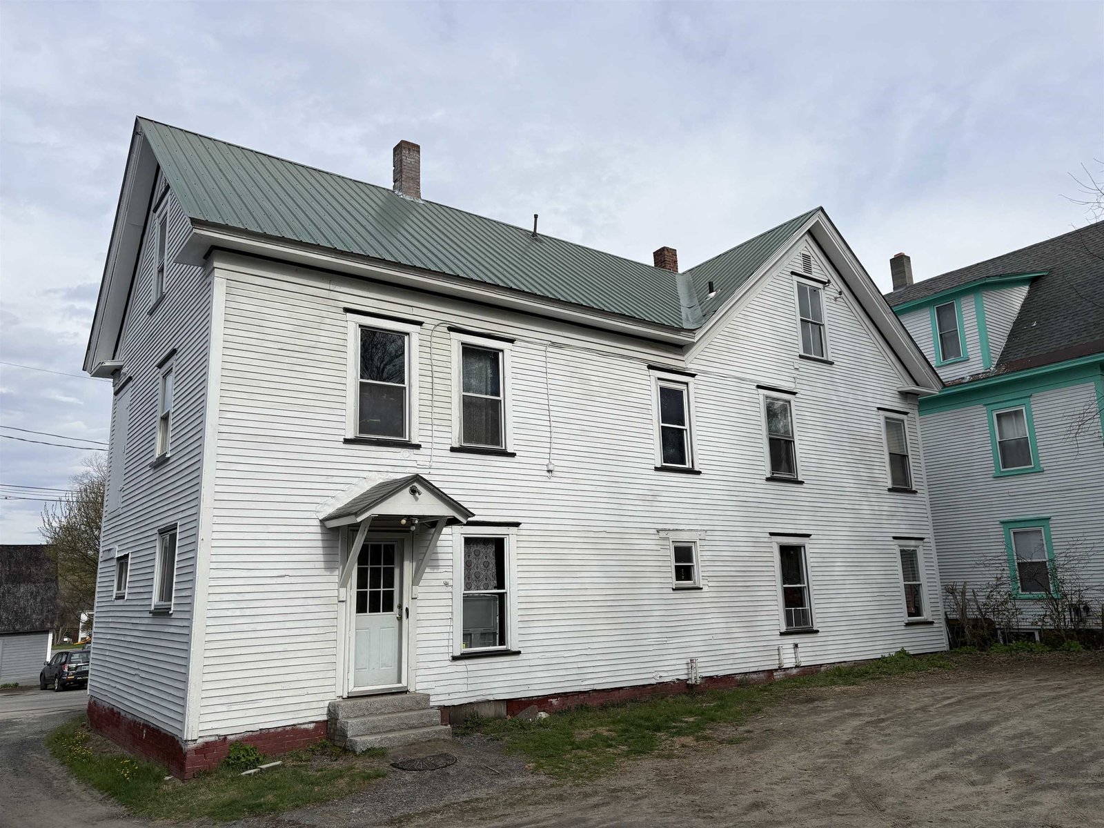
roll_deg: +0.3
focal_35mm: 26
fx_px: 829
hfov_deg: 67.3
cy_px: 414
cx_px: 552
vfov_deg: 53.1
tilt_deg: +12.5
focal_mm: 5.96
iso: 50
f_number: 1.6
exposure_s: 1/3831
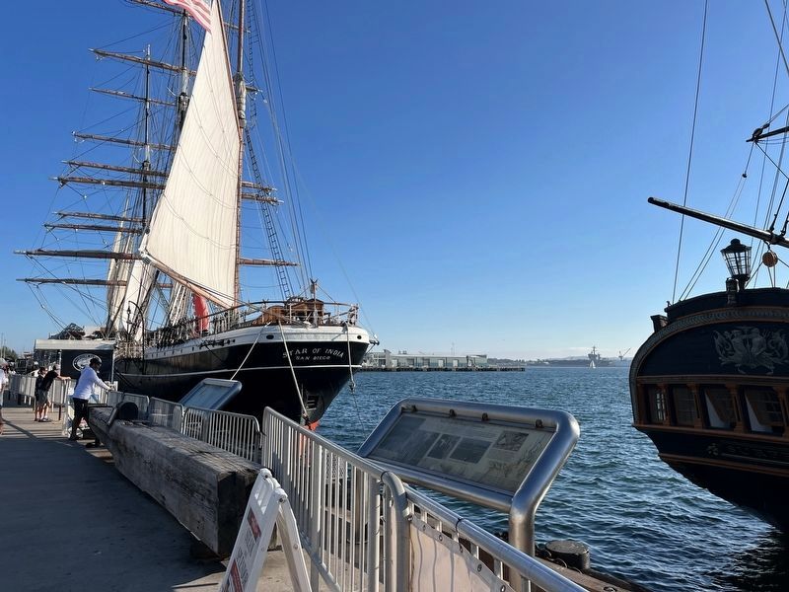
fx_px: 593
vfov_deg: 53.1
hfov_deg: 67.3
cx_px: 394
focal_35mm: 26
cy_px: 296
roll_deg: -1.0
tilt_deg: +9.0
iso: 50
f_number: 1.6
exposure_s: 1/4484
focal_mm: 5.1
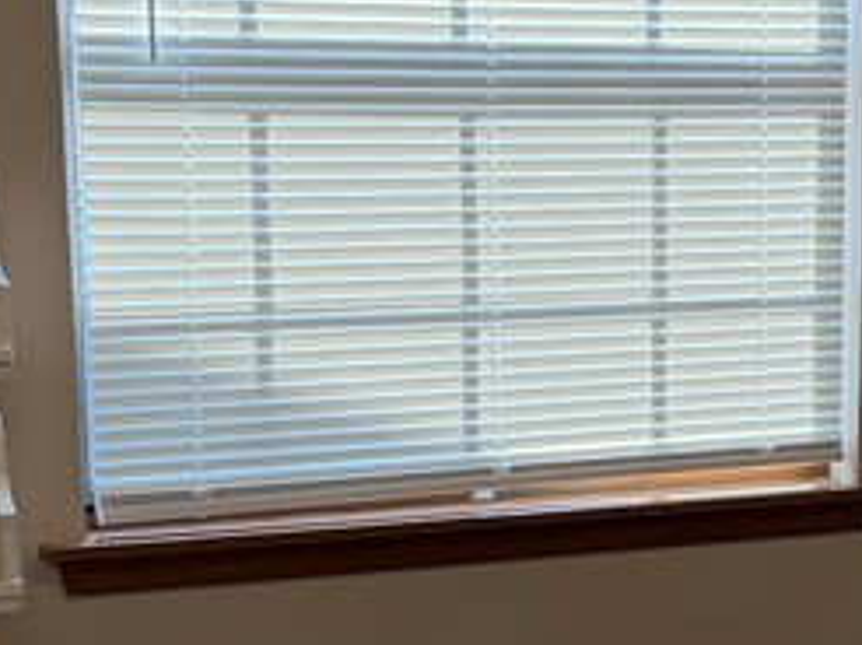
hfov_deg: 19.1
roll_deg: -1.0
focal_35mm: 100
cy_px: 463
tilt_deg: -9.4
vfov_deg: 14.7
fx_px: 2488
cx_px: 851
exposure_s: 1/183
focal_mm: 6.76
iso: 100
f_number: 1.78
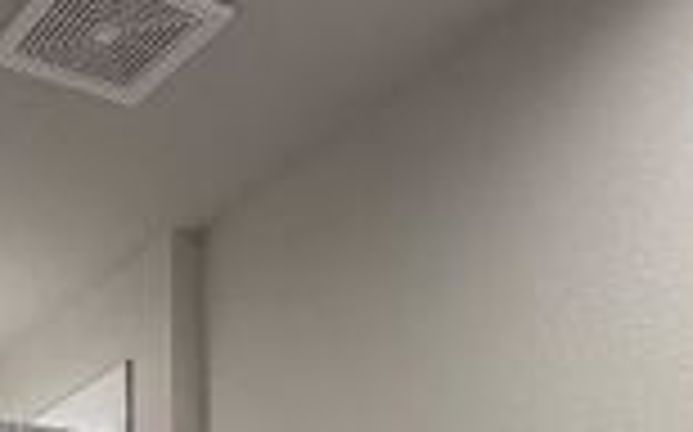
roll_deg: +0.6
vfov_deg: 15.0
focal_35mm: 68
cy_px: 900
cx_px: 34
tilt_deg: -3.1
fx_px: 1283
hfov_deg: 28.7
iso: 250
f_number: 2.2
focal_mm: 2.22
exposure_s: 1/120
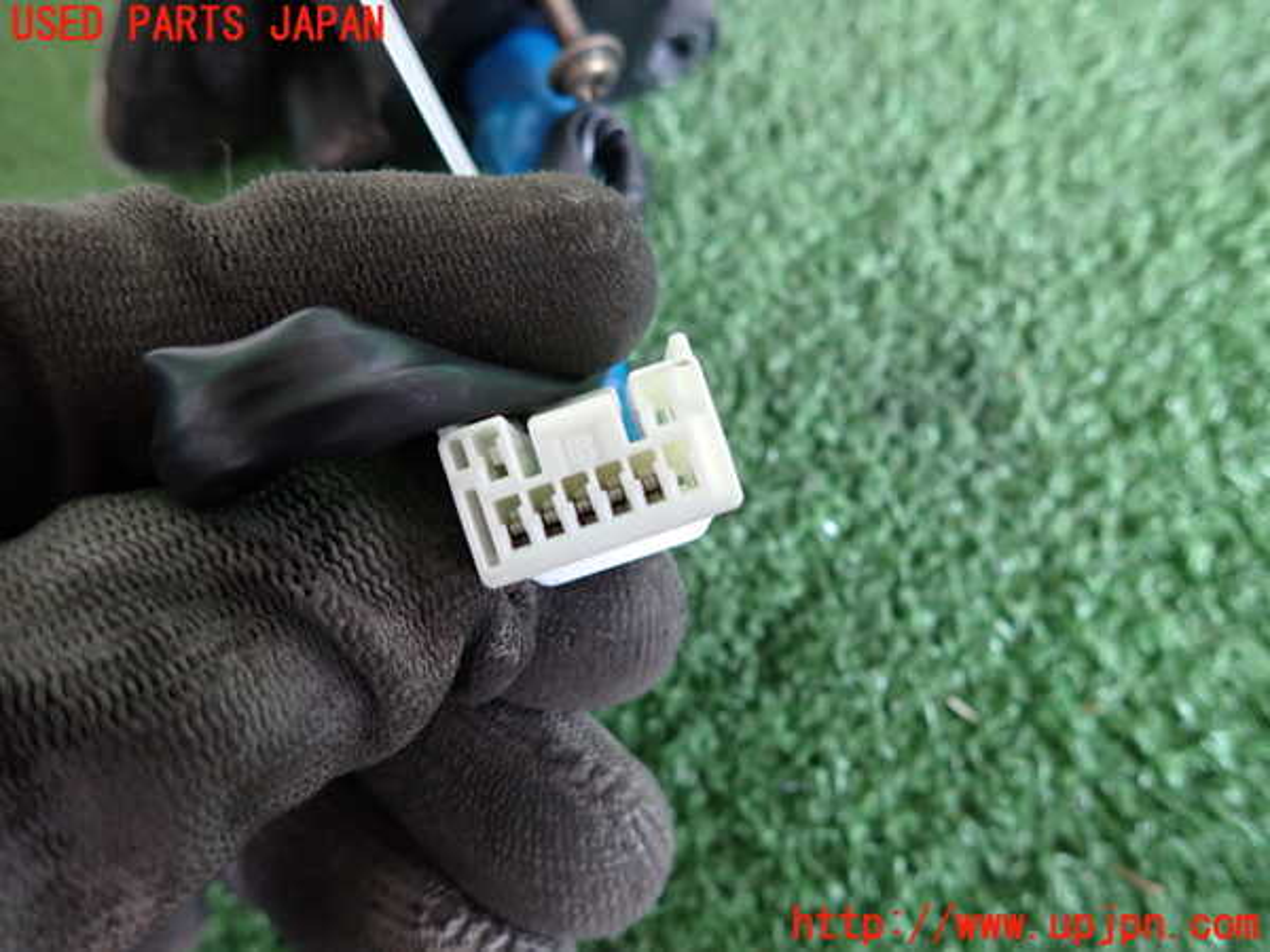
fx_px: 917
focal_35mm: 25
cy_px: 476
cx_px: 635
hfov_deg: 69.4
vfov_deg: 54.9
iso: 200
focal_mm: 4.5
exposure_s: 1/30
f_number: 2
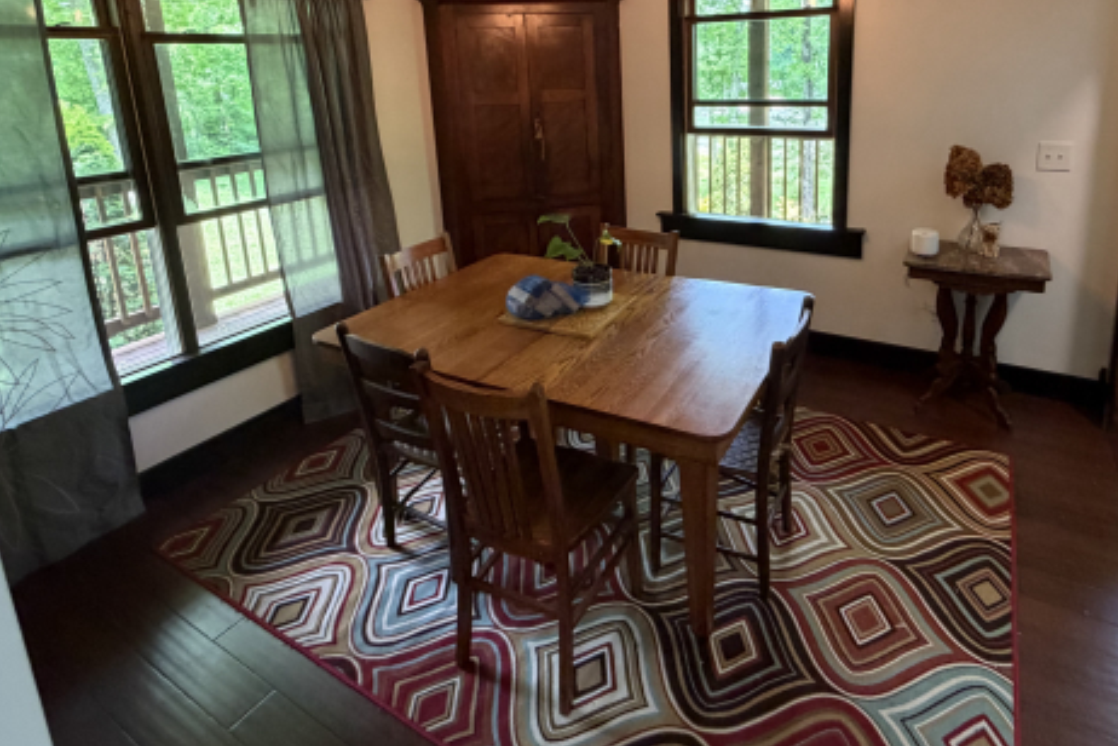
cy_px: 196
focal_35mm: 21
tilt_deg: -10.5
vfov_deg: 56.8
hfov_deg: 80.7
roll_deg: +3.0
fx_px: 652
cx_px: 638
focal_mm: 2.22
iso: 400
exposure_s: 1/60
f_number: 2.2
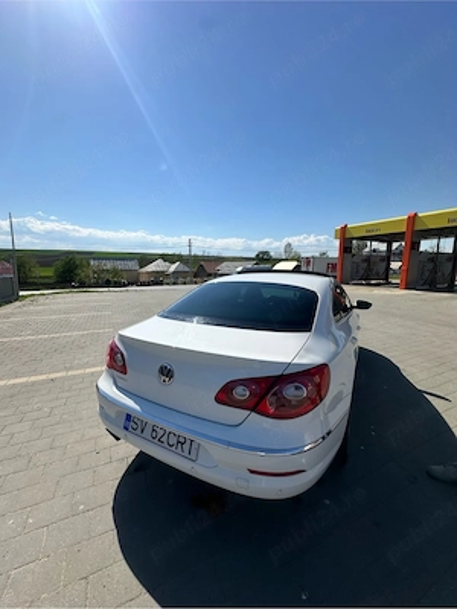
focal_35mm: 14
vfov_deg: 102.1
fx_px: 246
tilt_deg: -9.6
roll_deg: -0.1
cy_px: 304
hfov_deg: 85.7
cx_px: 228
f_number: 2.2
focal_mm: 2.22
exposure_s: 1/4000
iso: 50
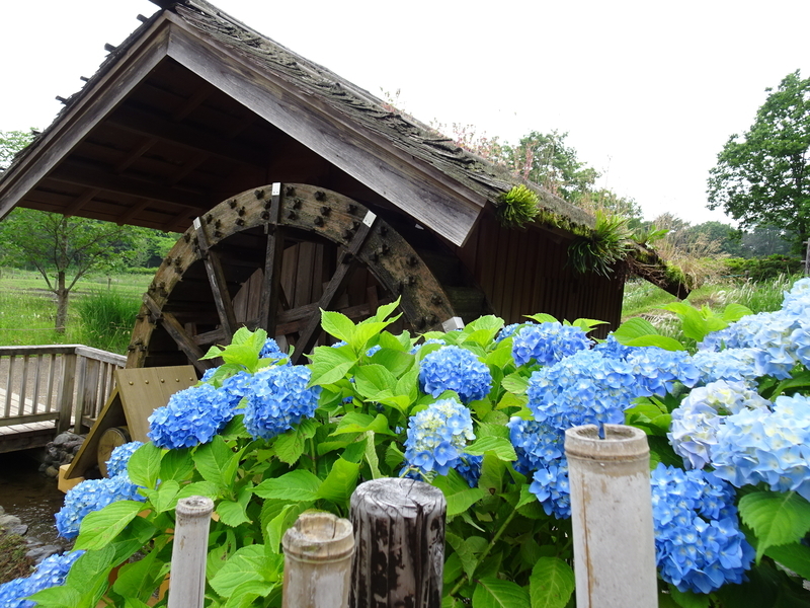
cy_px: 304
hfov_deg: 71.6
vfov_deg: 56.8
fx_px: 562
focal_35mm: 24
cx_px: 405
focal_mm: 4.1
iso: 80
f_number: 3.5
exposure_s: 1/250
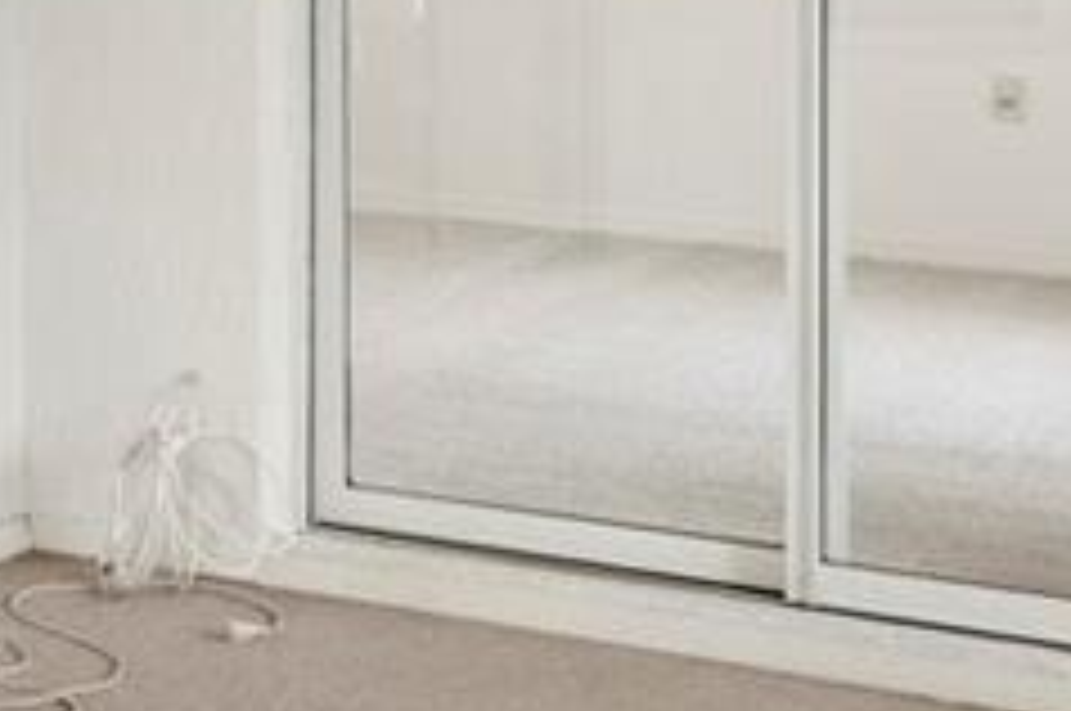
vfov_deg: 13.1
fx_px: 3001
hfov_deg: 16.6
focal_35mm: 101
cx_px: -900
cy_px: -184
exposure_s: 1/1.67
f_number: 10
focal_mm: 15
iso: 400
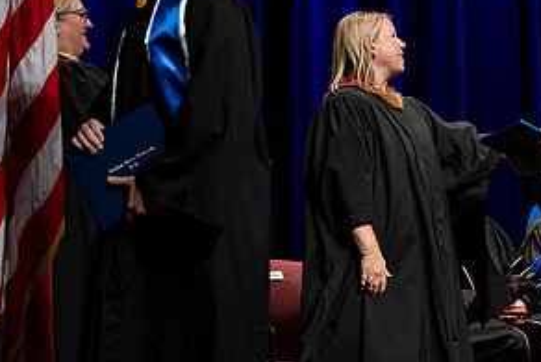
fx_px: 2090
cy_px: 188
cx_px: 495
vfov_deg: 9.9
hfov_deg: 14.6
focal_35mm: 139
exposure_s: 1/250
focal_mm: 70
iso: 500
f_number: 2.8
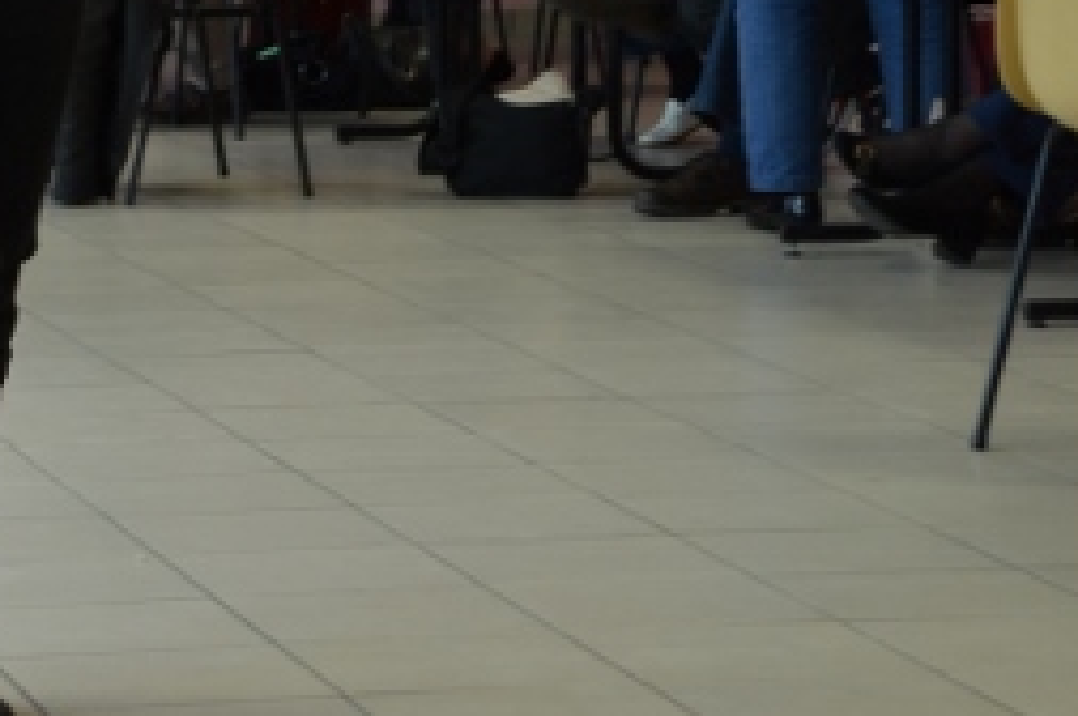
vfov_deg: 7.2
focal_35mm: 190
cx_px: 77
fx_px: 5682
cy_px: -111
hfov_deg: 10.8
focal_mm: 50
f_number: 5
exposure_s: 1/50
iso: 400
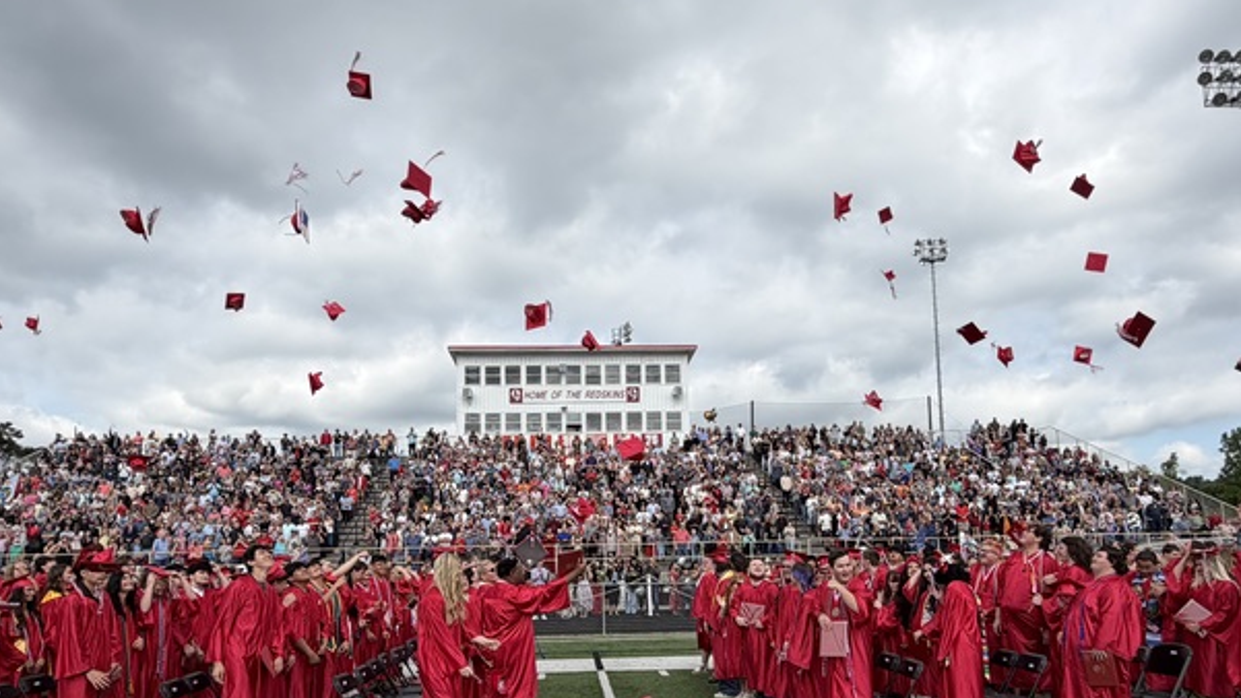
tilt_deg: +6.3
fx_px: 856
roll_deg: +1.6
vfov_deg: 43.7
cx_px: 617
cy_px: 473
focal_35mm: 26
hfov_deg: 71.9
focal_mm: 2.22
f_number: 2.2
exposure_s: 1/1068
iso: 20
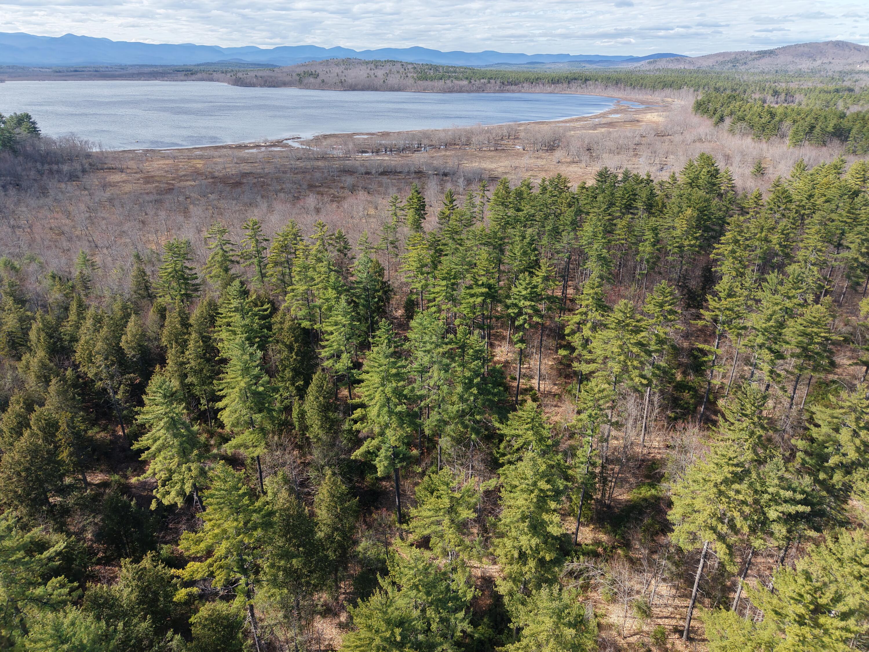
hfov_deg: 71.6
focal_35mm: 24
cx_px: 434
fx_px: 602
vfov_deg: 56.8
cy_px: 326
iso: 100
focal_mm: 8.67
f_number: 1.8
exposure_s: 1/1000
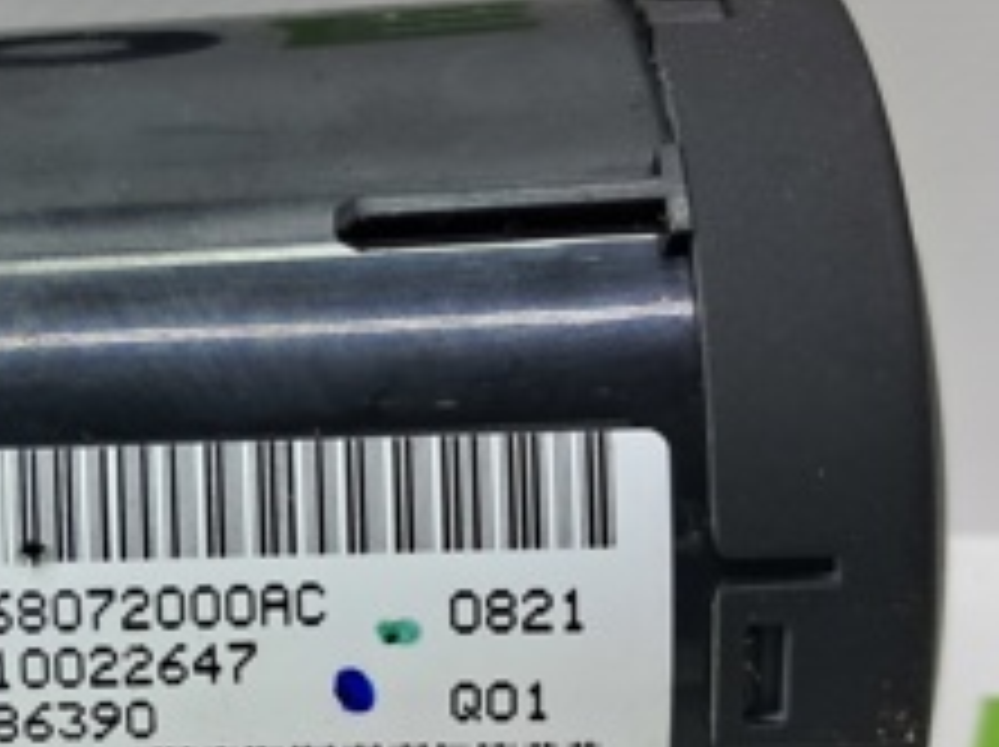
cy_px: 493
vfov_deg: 18.8
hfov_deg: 24.3
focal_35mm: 78
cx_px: 76
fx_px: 2249
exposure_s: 1/60
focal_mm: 4
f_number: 1.8
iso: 50
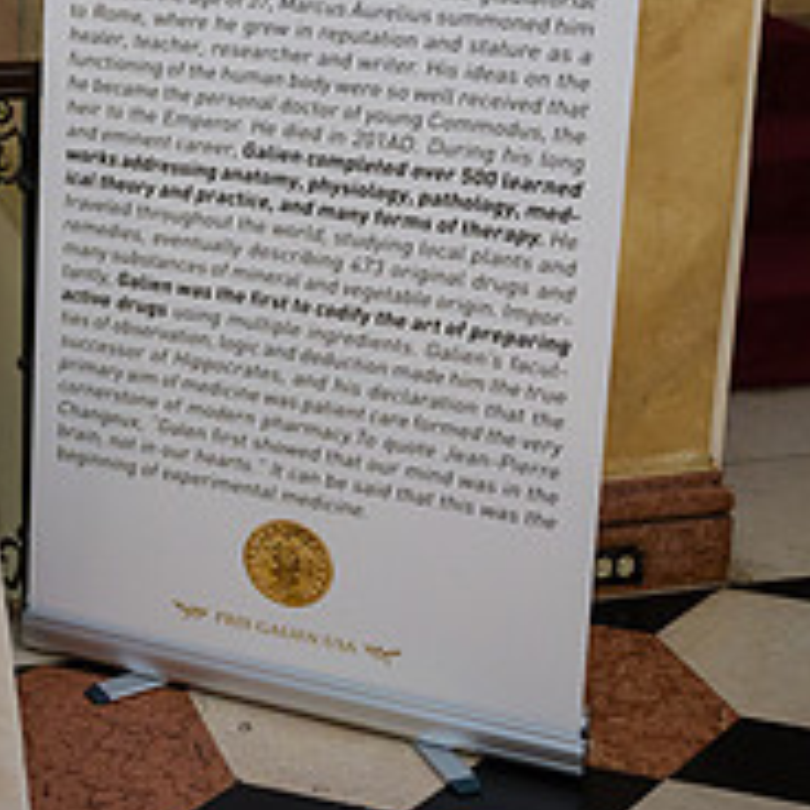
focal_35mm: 66
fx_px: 1747
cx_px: -47
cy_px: -4
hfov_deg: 24.6
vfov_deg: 24.8
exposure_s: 1/200
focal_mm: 24
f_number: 3.2
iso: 1600
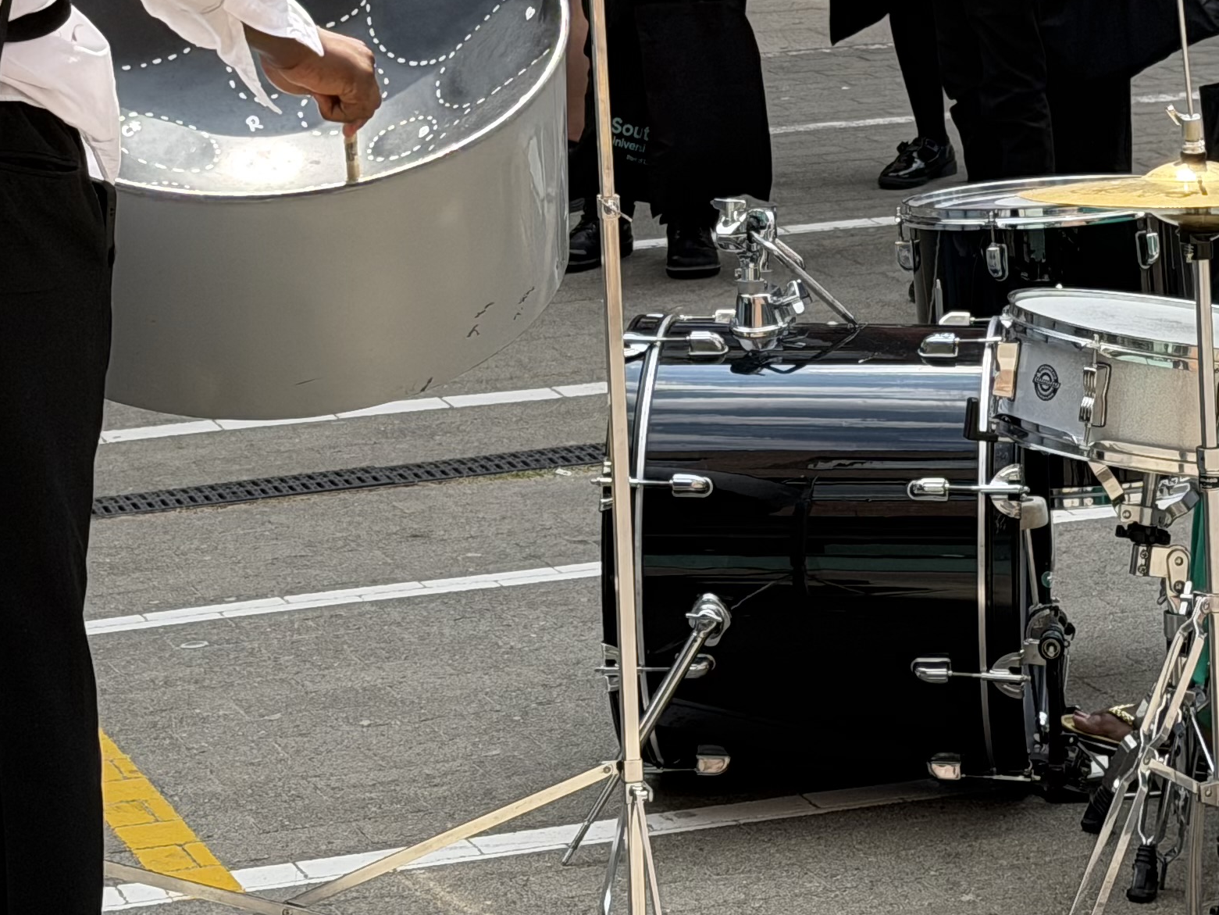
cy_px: -104
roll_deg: +2.0
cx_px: 621
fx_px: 4367
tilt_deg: -5.1
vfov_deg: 11.8
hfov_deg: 15.9
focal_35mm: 124
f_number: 1.78
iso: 80
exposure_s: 1/1307
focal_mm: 6.76
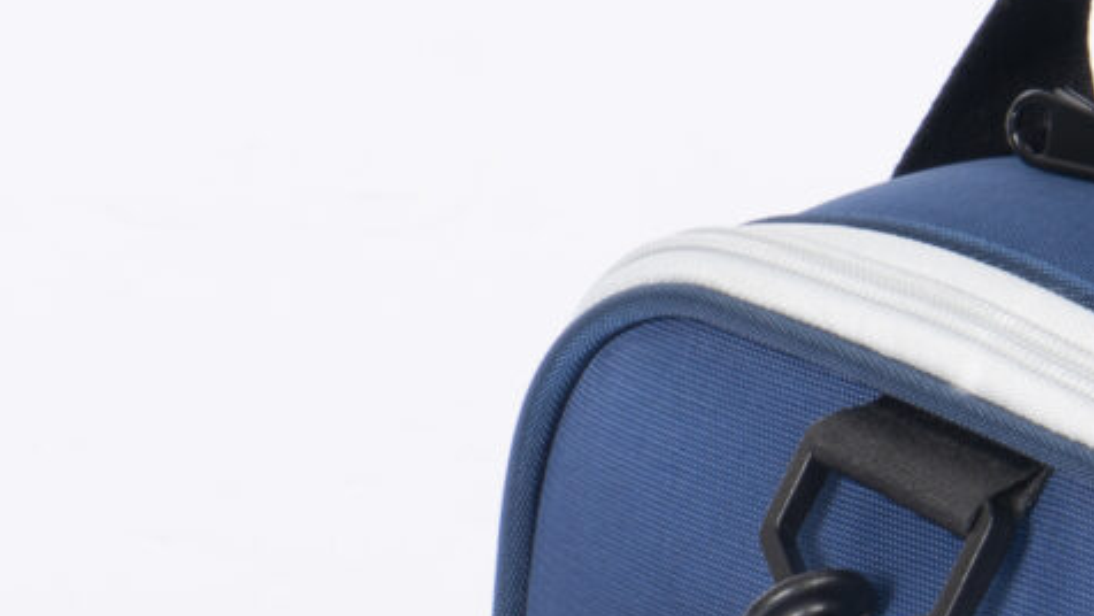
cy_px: 477
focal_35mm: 276
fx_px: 8008
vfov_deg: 4.4
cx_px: 2036
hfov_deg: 7.6
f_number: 11
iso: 100
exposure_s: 1/100
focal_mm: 49
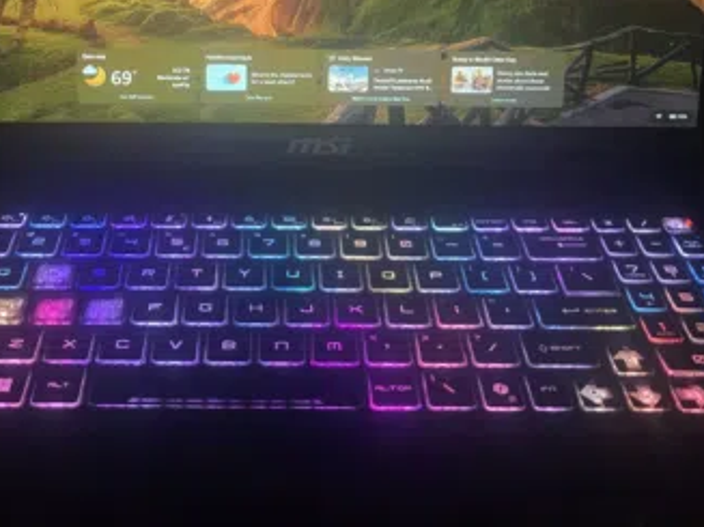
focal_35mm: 45
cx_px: 252
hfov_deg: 41.7
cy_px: 49
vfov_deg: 30.7
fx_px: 915
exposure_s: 1/100
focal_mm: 6.3
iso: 640
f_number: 1.7
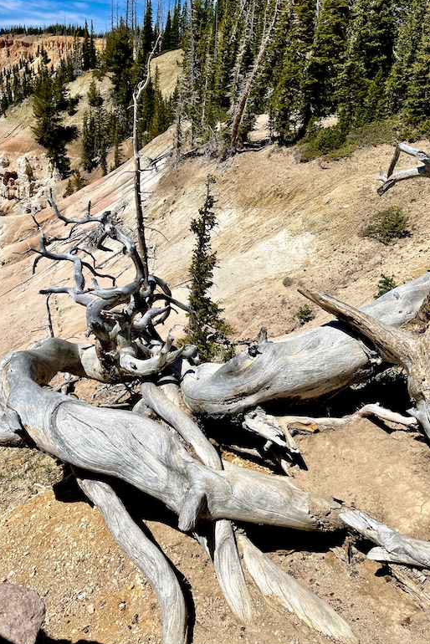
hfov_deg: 47.8
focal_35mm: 27
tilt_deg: -27.7
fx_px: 483
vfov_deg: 67.4
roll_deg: -0.9
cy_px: 318
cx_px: 182
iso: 32
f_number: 1.6
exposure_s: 1/7407
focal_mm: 5.1
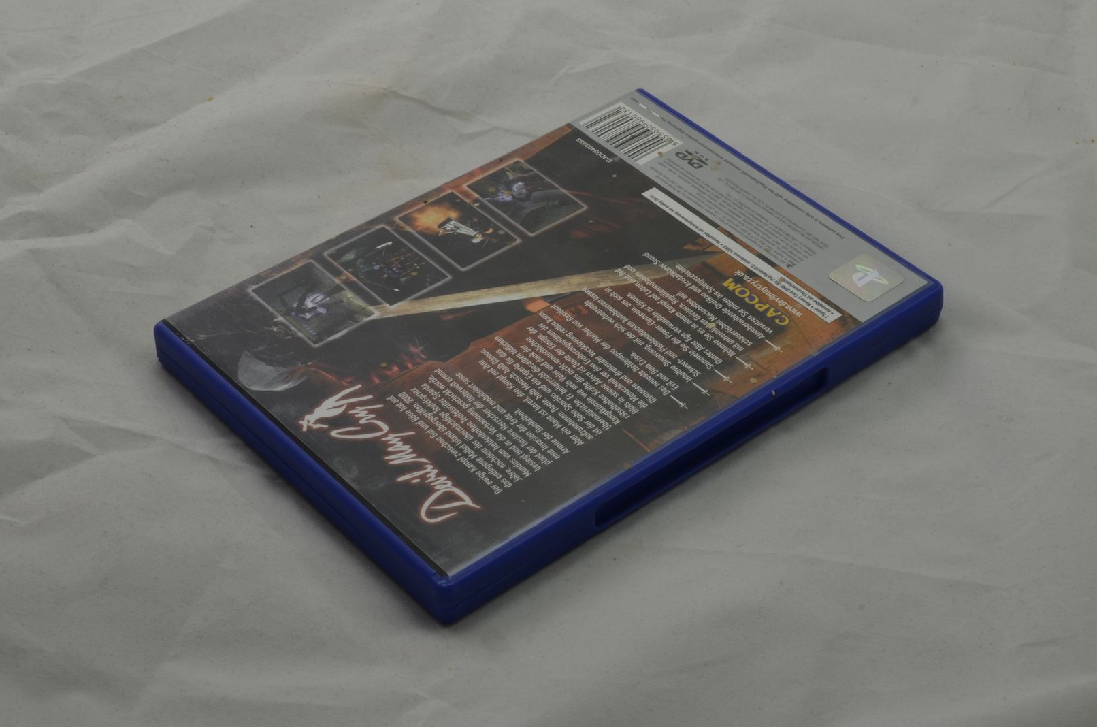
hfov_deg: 30.1
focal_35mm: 67
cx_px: 561
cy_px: 322
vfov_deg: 20.2
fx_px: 2038
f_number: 20
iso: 100
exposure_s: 1/3
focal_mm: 40
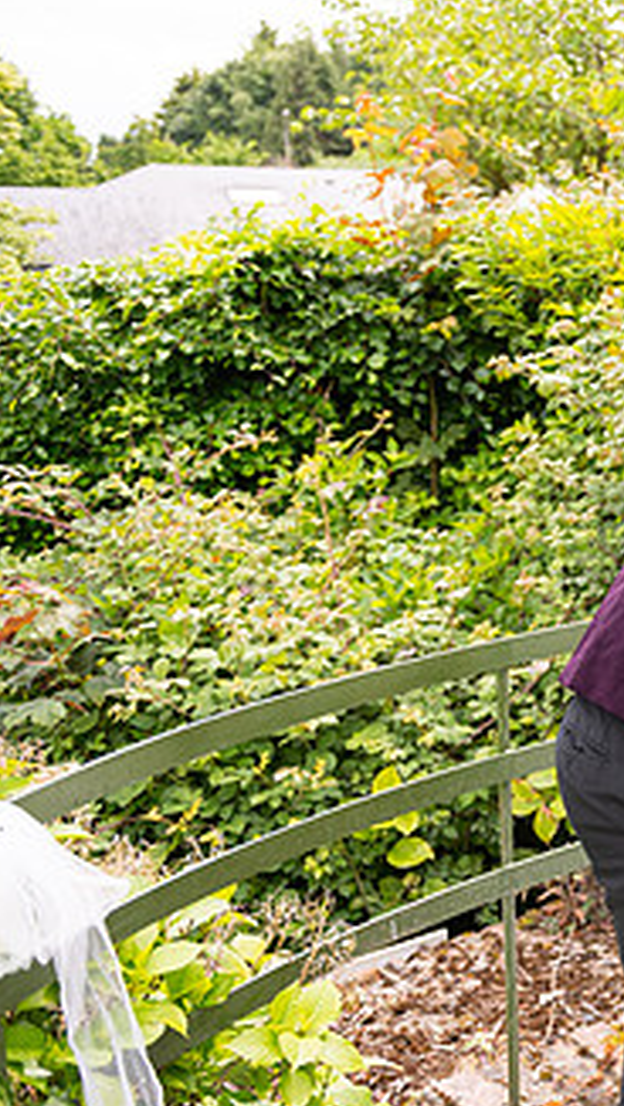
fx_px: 1584
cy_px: 528
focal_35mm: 54
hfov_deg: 19.1
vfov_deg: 38.5
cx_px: 973
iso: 250
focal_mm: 29
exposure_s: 1/1000
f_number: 3.5
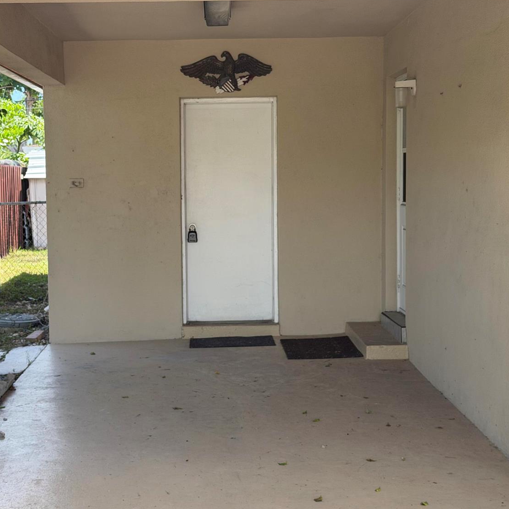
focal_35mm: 61
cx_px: 213
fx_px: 1015
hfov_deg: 28.1
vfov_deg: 28.2
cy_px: 246
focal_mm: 6.76
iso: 100
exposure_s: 1/675
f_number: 1.78
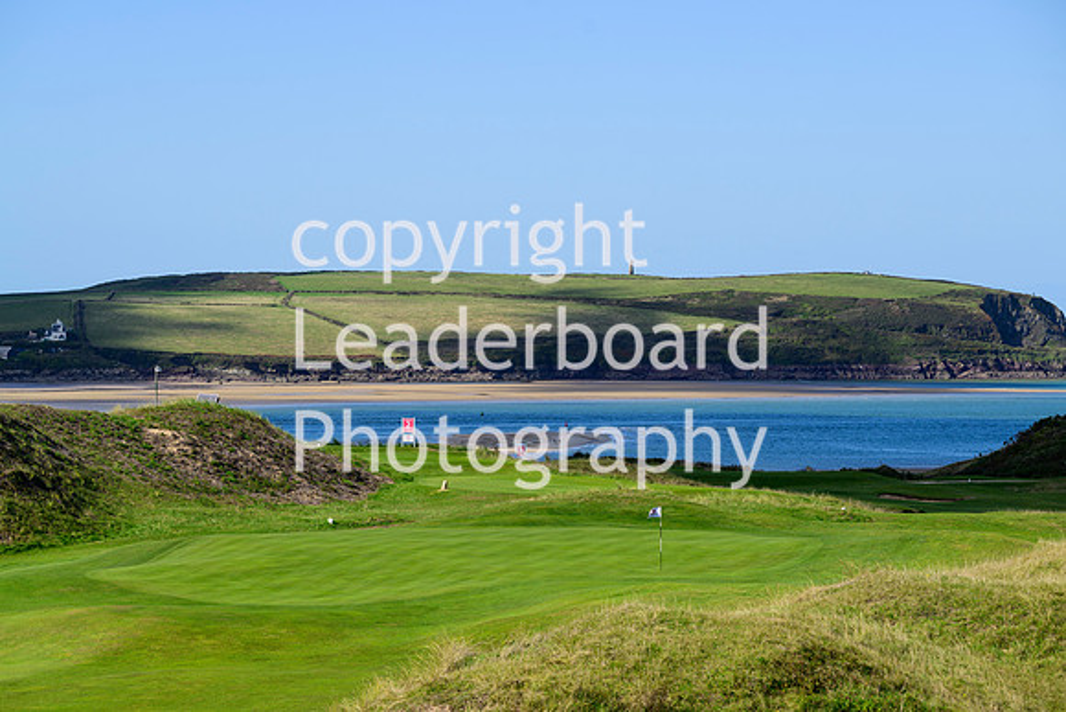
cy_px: 356
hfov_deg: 17.1
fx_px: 3554
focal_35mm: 120
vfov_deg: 11.4
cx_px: 533
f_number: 5.6
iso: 125
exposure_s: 1/800
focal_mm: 120
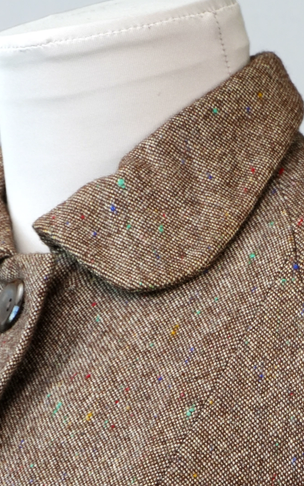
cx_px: 195
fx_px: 4797
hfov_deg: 3.6
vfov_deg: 5.8
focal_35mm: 362
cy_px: 649
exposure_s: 1/40
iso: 500
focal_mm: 88
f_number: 8
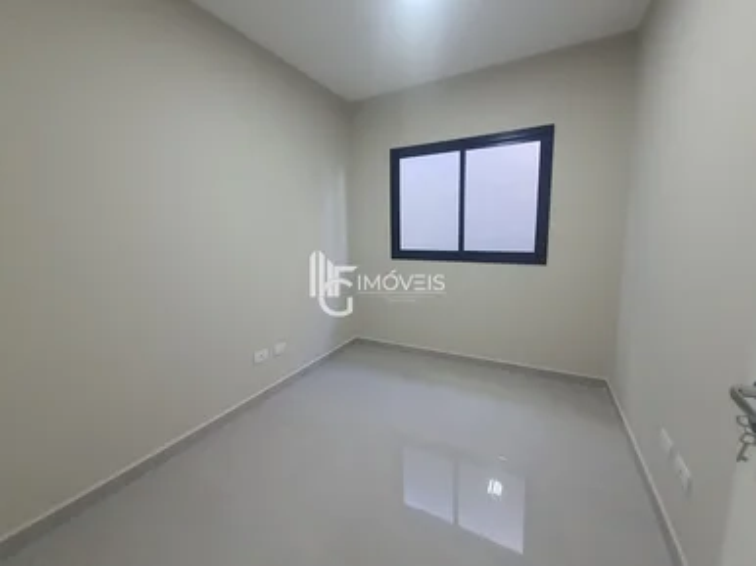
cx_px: 378
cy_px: 283
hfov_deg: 106.2
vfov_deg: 89.9
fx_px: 284
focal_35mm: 13
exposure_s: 1/60
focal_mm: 1.74
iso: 320
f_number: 2.2
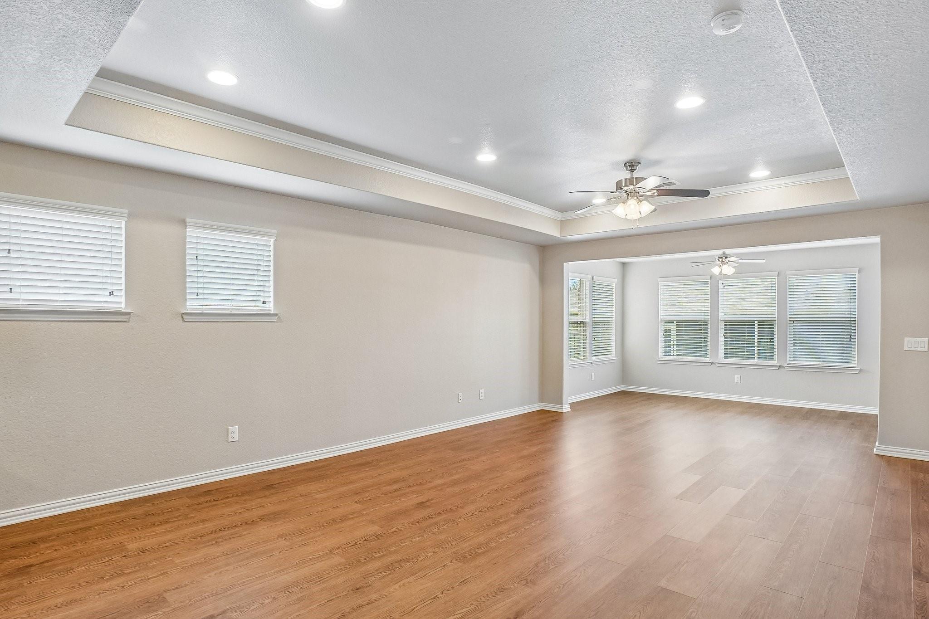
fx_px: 387
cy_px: 310
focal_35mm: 15
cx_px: 464
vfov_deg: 77.3
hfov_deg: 100.4
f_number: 8
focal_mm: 10
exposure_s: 1/40
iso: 400
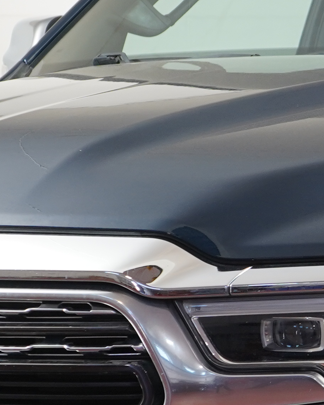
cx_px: 440
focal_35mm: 228
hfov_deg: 6.7
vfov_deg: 8.5
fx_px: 2733
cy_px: 317
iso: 640
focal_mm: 46
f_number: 4.5
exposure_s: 1/160
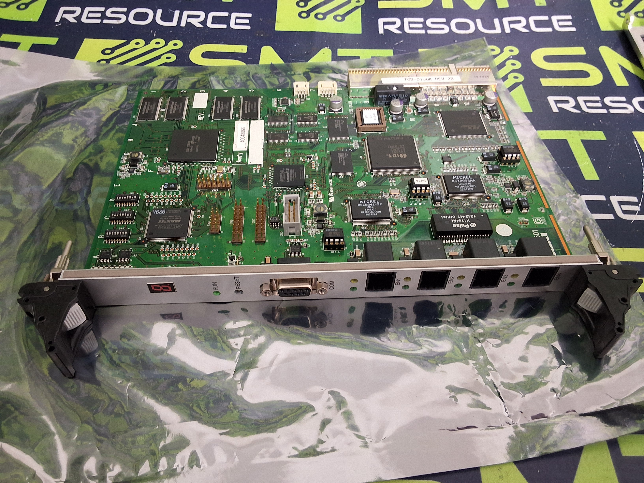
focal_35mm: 28
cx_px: 322
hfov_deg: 63.4
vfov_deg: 49.7
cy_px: 242
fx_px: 521
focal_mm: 2.91
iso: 320
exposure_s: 1/24
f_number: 1.9
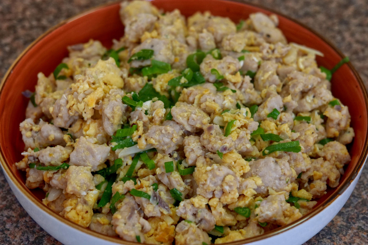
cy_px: 122
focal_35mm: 60
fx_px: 613
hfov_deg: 33.4
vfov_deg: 22.6
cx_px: 184
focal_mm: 60
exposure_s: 1/60
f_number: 7.1
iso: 3200
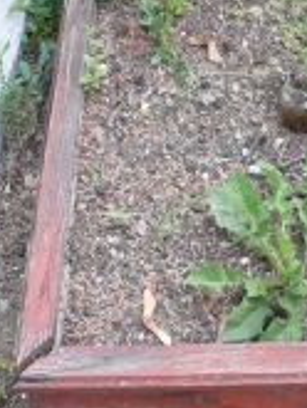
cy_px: 35
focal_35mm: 102
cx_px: 292
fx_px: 1205
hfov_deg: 14.3
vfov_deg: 18.9
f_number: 2.8
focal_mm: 7.4
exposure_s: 1/100
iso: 100
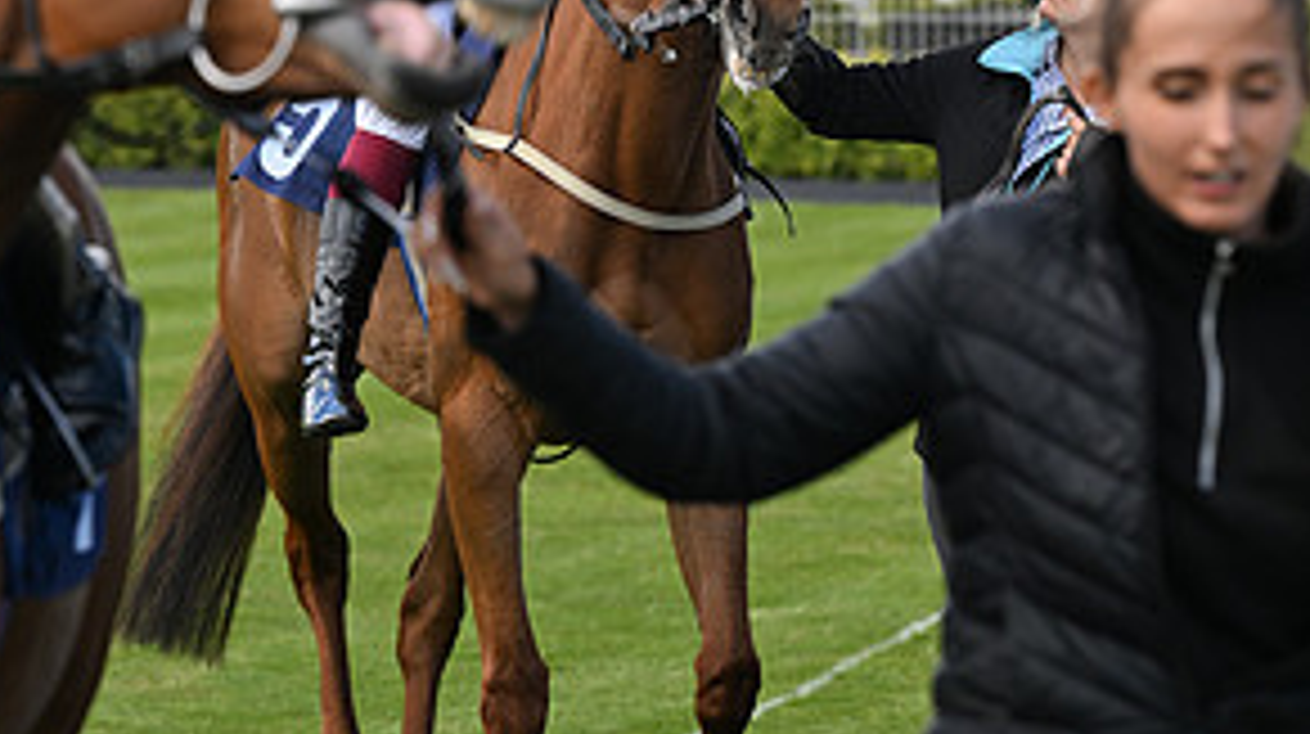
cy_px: -252
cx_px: 644
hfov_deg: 7.4
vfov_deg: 4.1
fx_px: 10133
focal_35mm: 292
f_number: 6.3
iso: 400
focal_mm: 180
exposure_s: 1/800
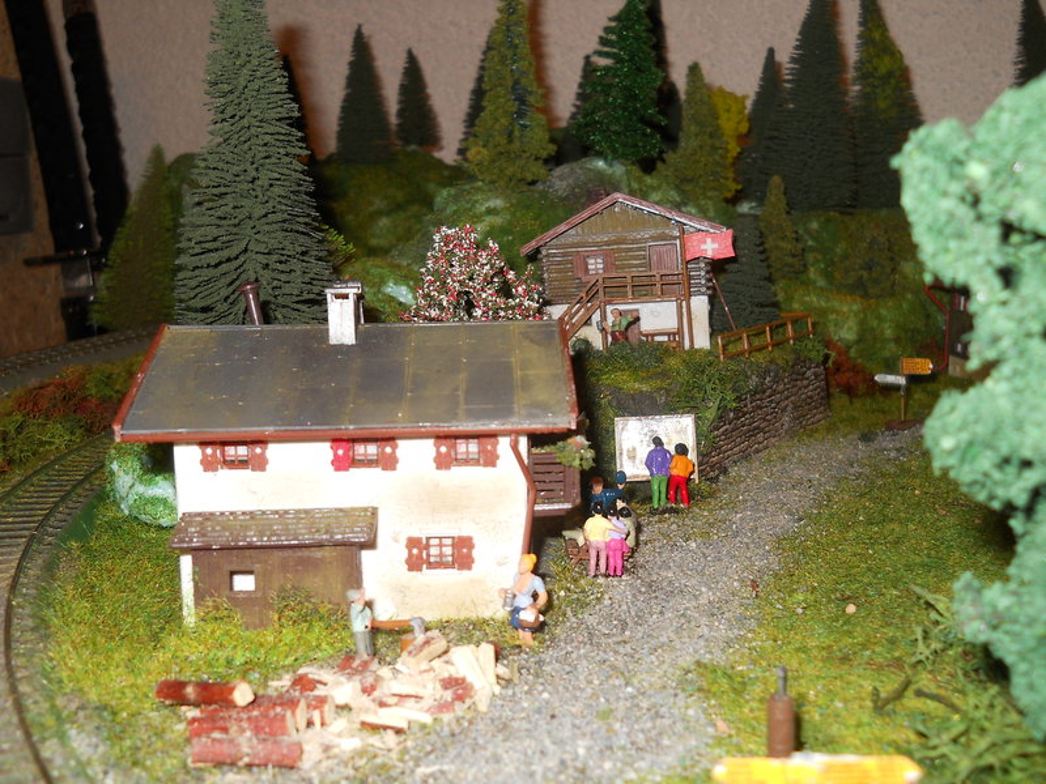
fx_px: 1239
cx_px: 523
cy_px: 392
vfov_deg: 35.1
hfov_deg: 45.8
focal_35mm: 41
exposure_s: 1/30
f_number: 3.1
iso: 80
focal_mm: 6.72
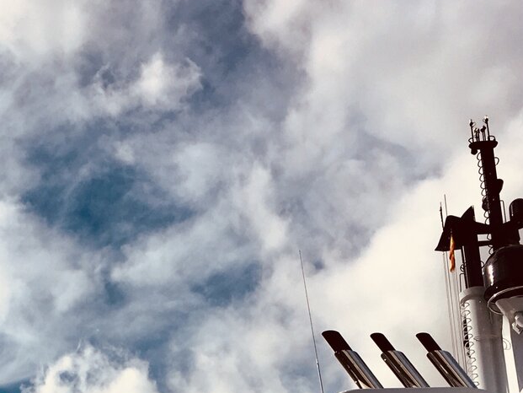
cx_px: 71
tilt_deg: +21.6
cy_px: 515
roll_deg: -0.3
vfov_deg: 16.6
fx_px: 1269
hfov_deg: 22.8
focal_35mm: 84
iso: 25
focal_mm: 4.15
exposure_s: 1/2959
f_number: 2.2
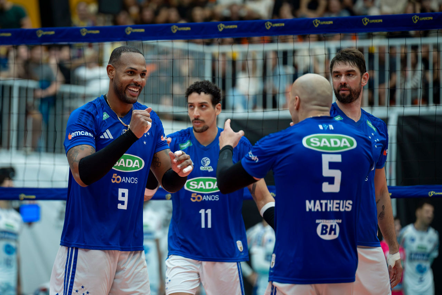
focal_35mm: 251
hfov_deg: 8.2
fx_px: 3076
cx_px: 139
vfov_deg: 5.5
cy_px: 128
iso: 3200
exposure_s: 1/1000
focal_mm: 180
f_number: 2.8
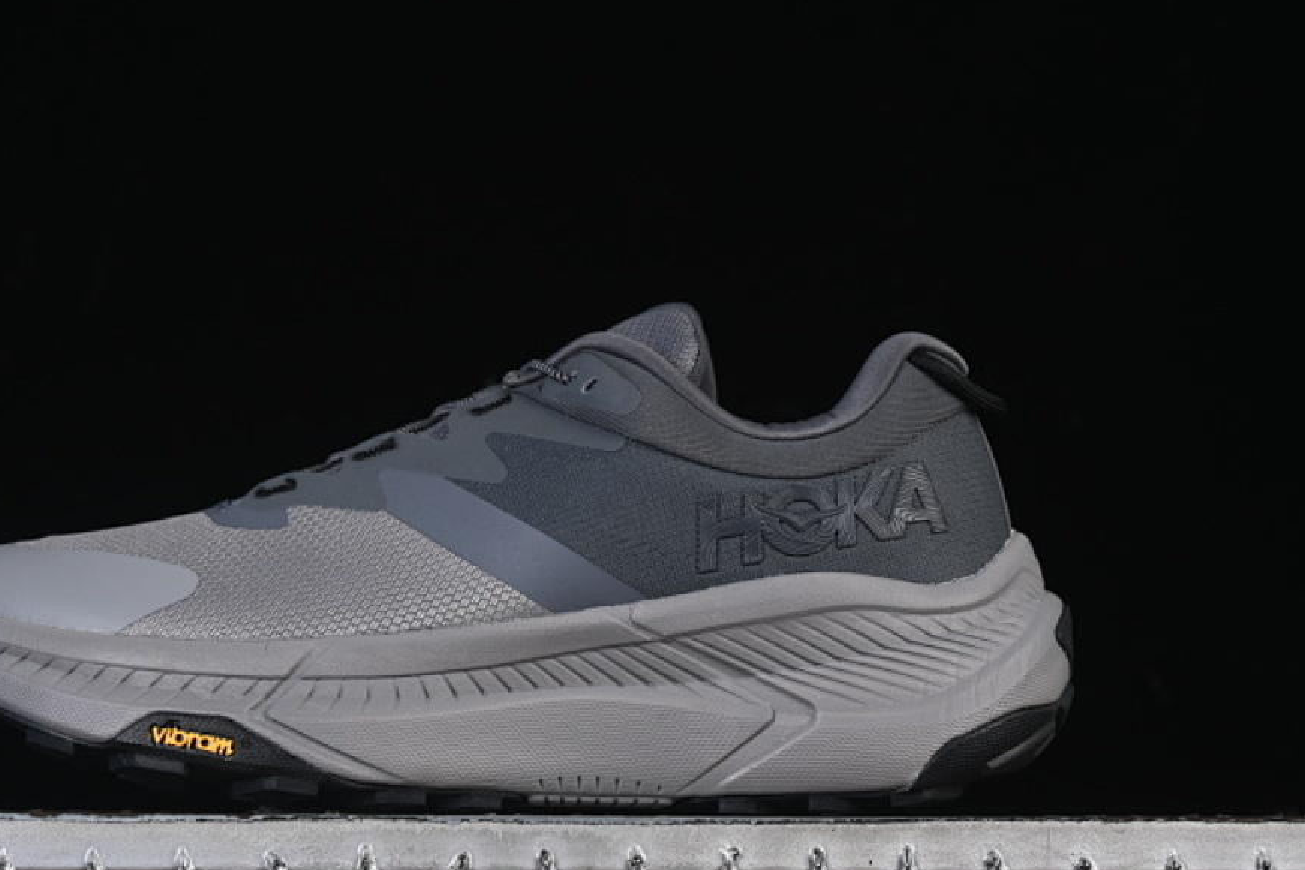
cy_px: 482
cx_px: 514
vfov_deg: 14.7
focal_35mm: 93
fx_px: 3372
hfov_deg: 21.9
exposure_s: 1/80
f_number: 8
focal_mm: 50
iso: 160
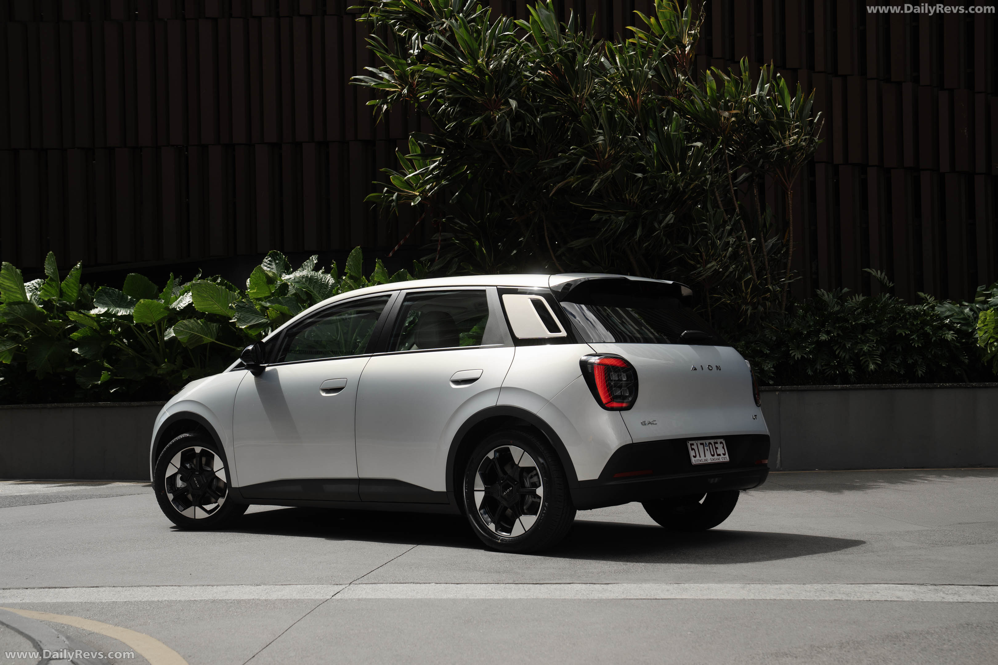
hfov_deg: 42.7
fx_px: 1275
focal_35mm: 46
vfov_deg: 29.2
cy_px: 332
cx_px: 499
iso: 200
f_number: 5
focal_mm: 46
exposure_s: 1/250
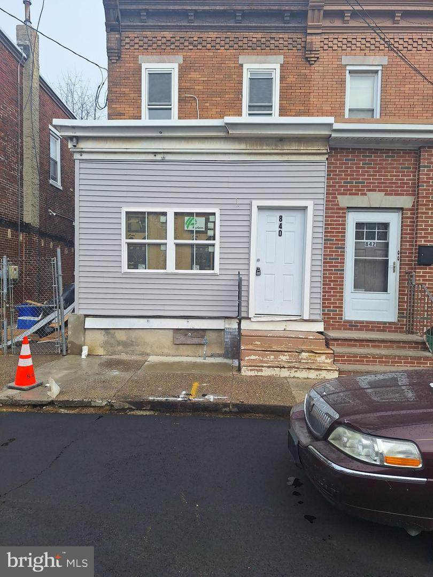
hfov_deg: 58.9
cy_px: 288
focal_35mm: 23
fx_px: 384
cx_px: 216
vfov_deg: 73.9
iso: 40
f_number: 1.8
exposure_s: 1/1704
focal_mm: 5.54
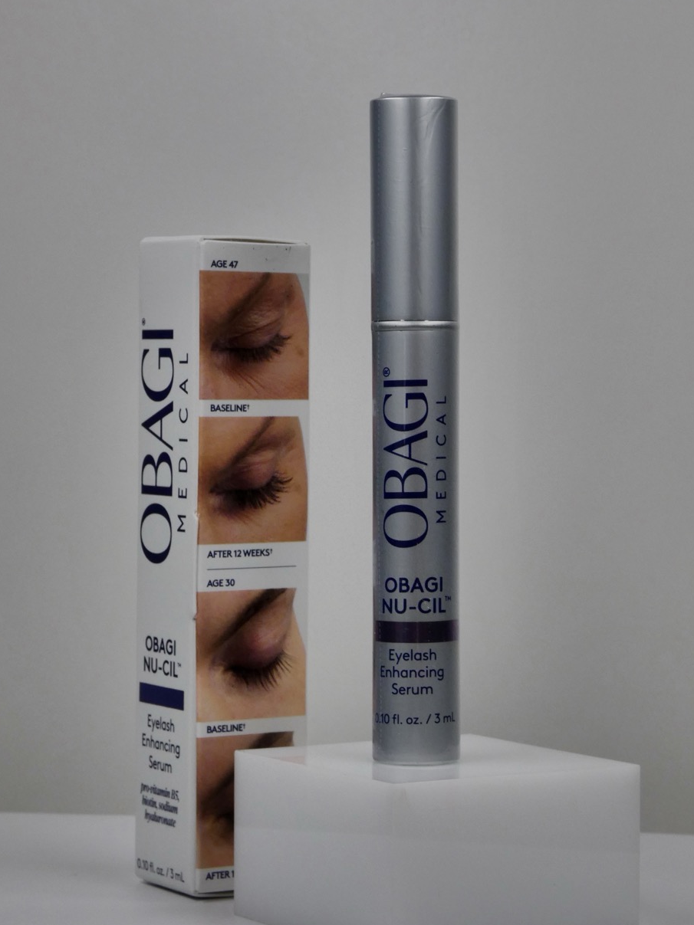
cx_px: 396
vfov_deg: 17.9
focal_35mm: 110
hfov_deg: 13.5
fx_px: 2941
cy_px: 409
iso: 320
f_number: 4.5
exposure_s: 1/400
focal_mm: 14.8
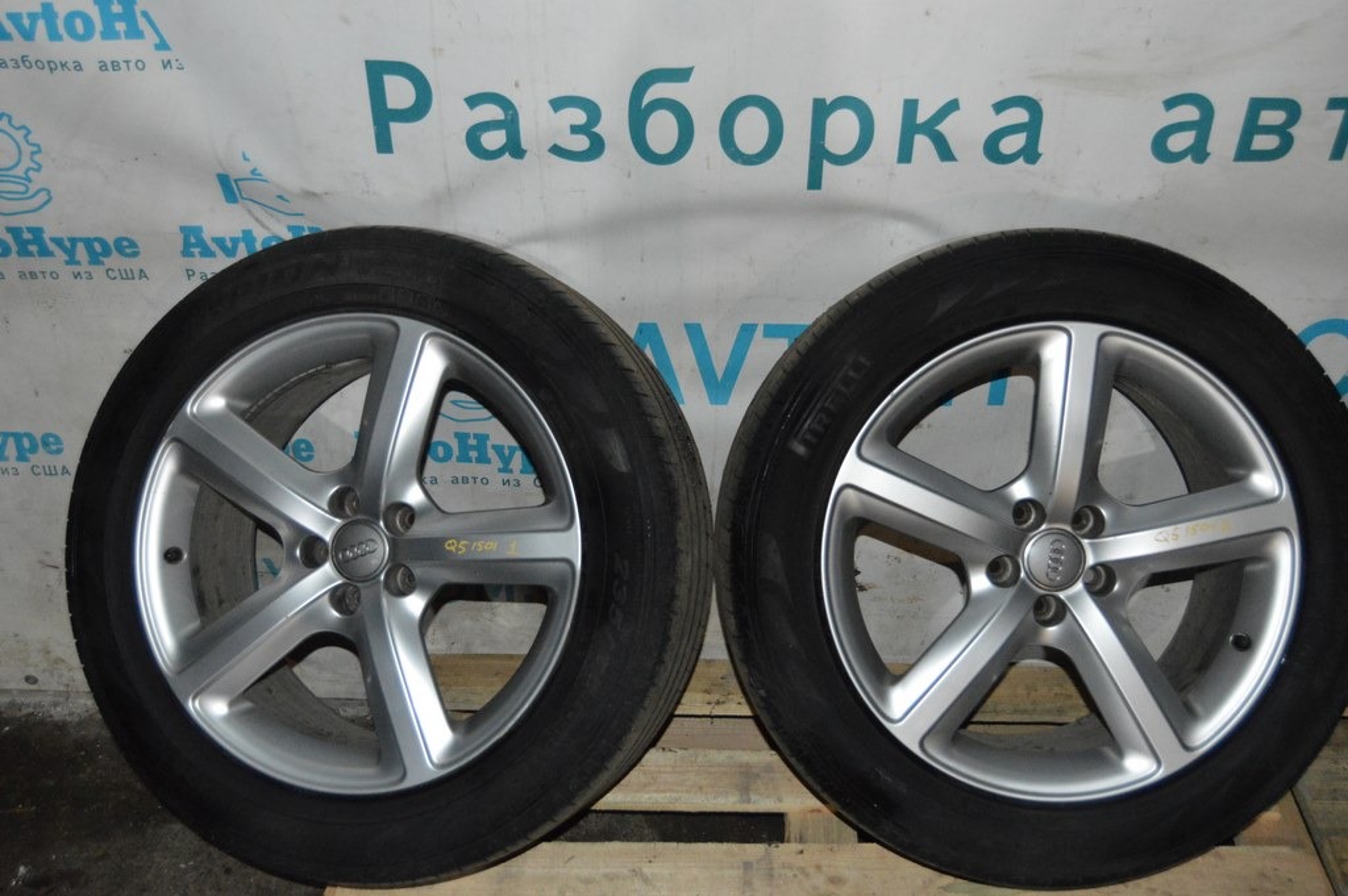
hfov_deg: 55.1
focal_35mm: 34
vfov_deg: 38.3
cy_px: 448
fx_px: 1291
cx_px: 674
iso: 3200
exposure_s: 1/60
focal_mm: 23
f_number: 3.8
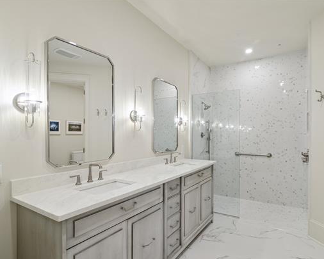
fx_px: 182
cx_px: 184
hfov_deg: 82.8
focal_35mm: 19
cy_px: 135
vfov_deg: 70.8
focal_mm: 16
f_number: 13
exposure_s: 1/10
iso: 400
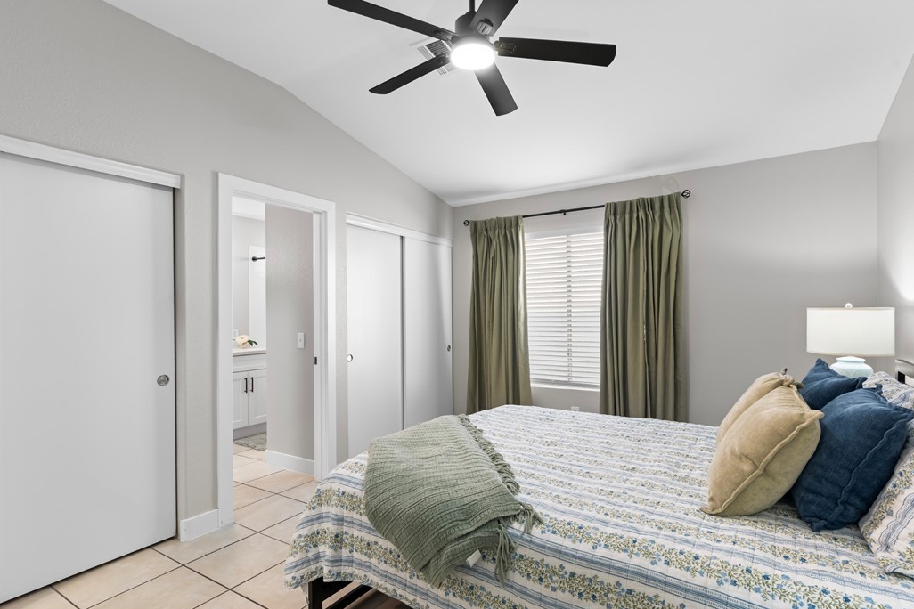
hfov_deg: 89.9
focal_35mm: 18
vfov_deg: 67.4
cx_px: 479
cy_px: 317
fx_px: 457
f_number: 8
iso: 400
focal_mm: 17
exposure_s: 1.6
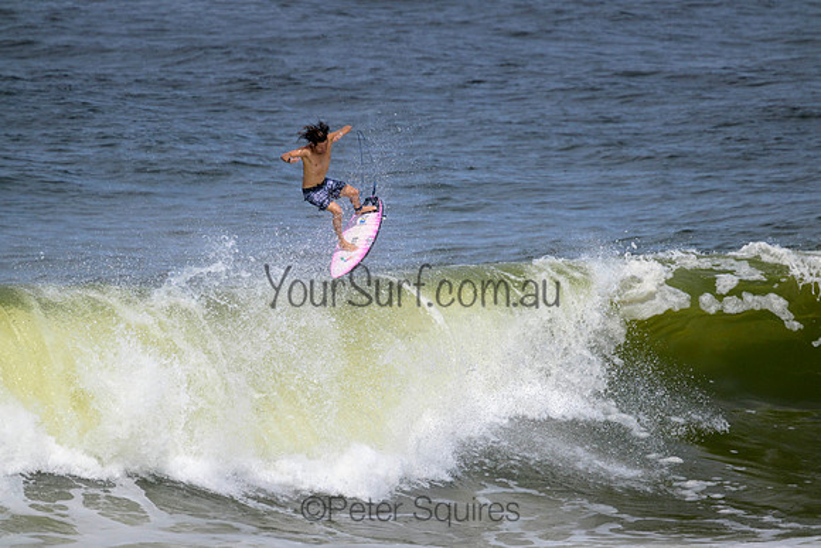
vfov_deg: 1.7
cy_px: 274
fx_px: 18248
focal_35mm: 800
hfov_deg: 2.6
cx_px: 410
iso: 450
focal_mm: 800
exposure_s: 1/2000
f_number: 11
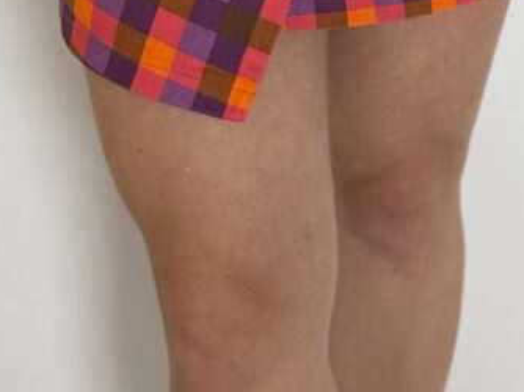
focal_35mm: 115
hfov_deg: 17.1
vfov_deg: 12.6
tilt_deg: -17.6
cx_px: 325
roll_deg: +0.1
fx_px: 1740
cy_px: -45
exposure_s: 1/109
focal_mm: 6.76
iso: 100
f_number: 1.78
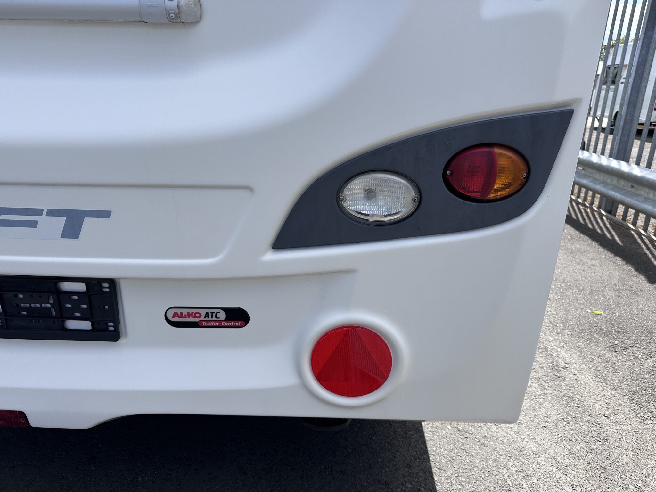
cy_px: 246
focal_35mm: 24
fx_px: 455
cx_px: 328
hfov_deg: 71.6
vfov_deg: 56.8
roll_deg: -2.6
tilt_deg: -20.3
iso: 80
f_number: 1.78
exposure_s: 1/2591
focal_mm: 6.86
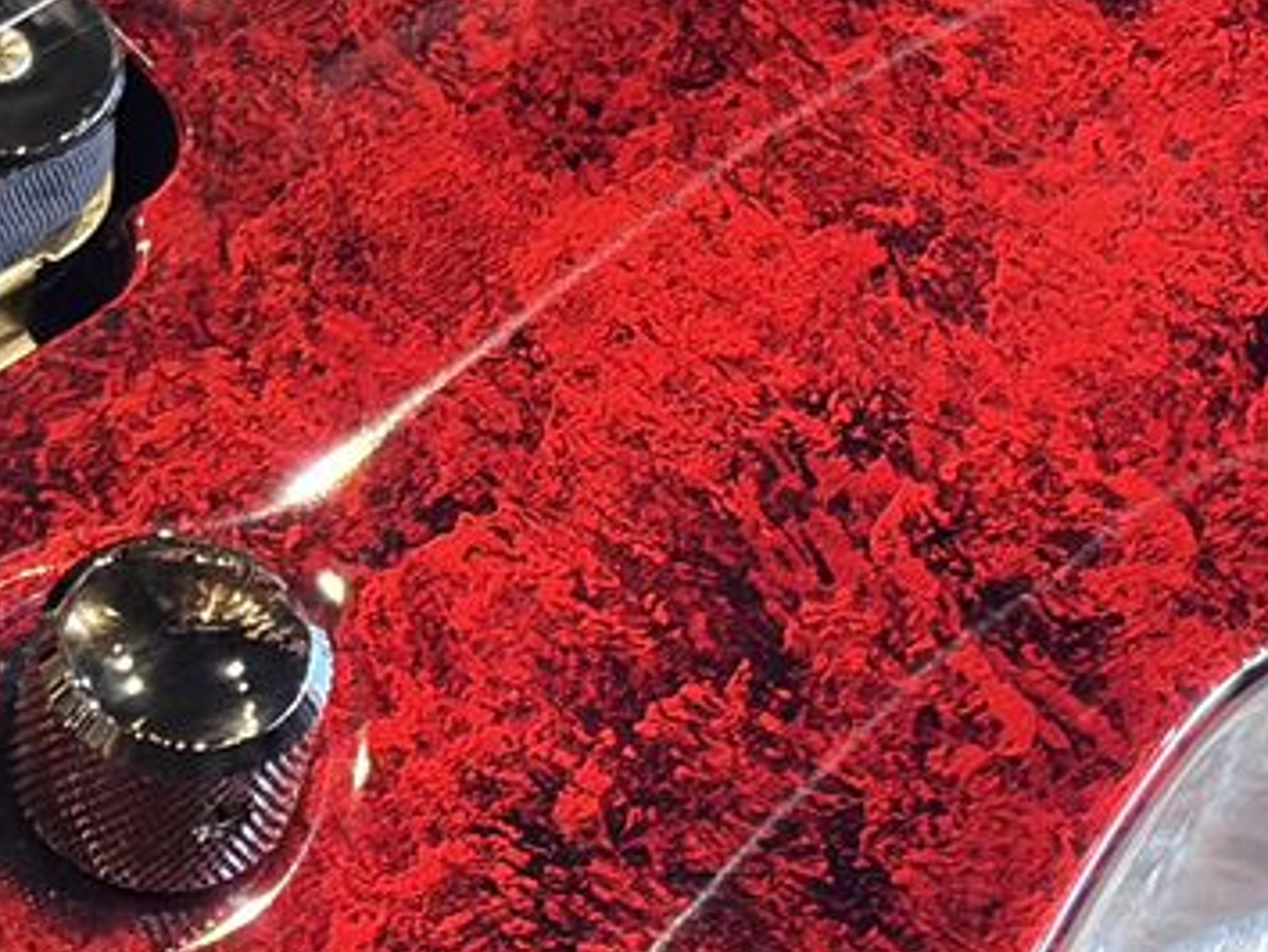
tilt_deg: -54.2
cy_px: 630
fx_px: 6891
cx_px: -501
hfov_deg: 10.2
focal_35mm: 188
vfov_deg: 7.9
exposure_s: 1/40
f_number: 1.6
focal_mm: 5.96
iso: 250
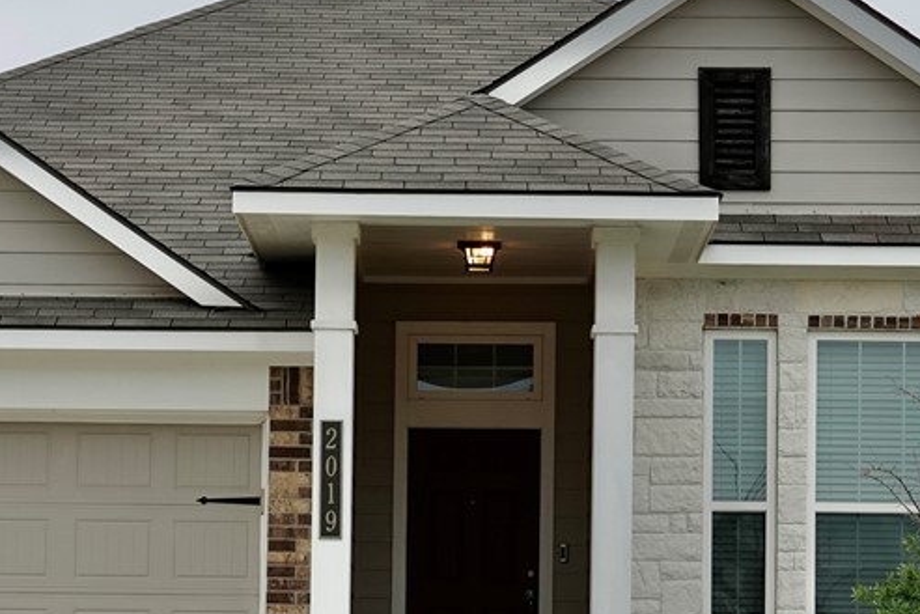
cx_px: 369
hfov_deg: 17.2
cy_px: 536
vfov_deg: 11.5
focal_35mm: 119
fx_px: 3042
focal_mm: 19.68
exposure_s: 1/160
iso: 100
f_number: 3.2
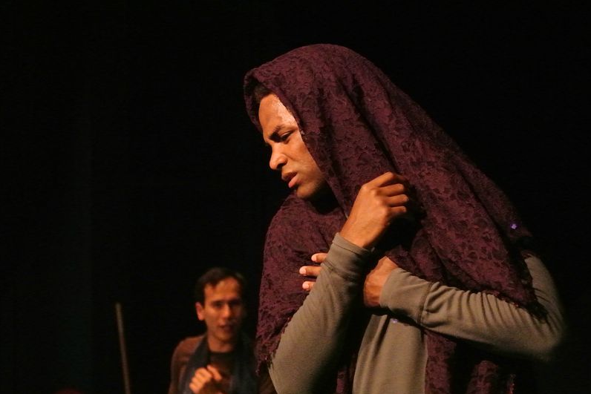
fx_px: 2742
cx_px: 296
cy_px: 198
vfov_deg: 8.2
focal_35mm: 167
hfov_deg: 12.3
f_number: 4.5
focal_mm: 61.6
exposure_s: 1/80
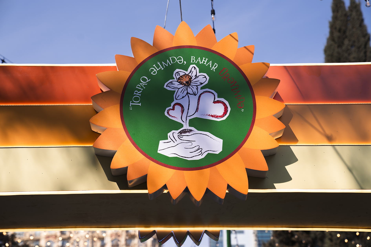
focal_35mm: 70
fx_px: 722
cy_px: 124
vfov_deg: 19.5
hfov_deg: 28.8
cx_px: 186
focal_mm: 70
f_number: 4
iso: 100
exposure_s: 1/500
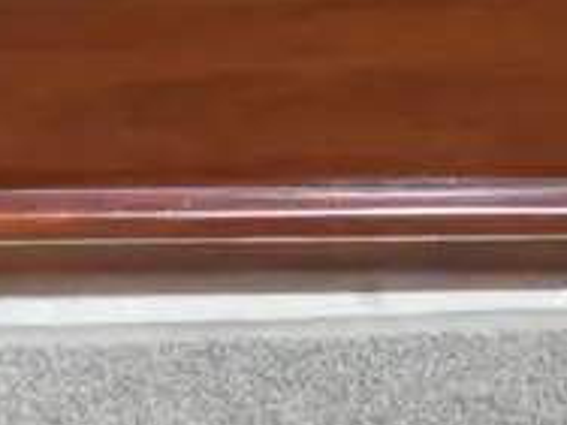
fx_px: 3210
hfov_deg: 9.6
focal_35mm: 196
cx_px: -422
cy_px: -491
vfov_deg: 7.2
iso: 3200
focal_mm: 18
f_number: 9
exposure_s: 1/50
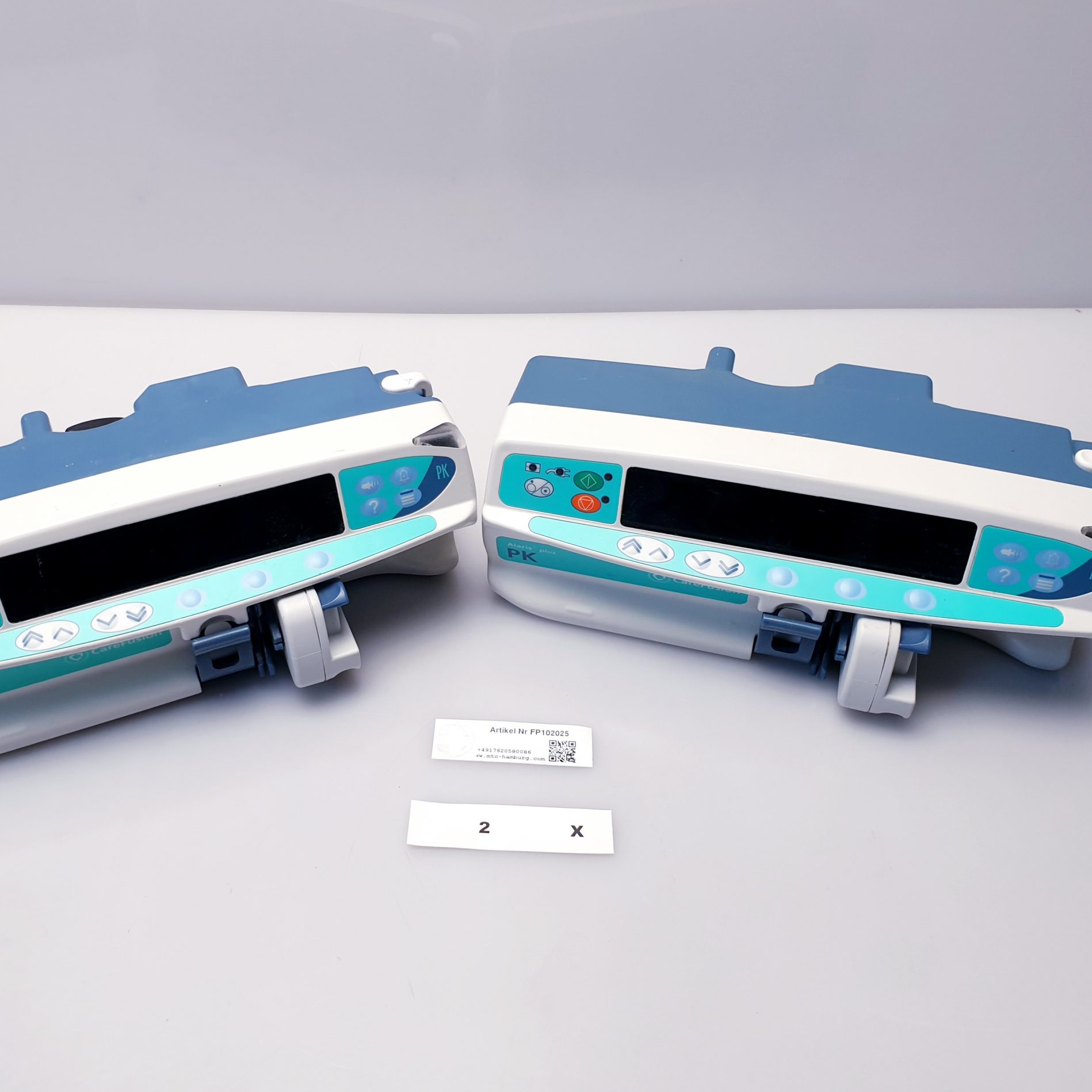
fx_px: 1106
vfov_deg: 52.5
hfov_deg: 52.3
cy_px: 542
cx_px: 465
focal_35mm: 31
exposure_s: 1/50
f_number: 2.4
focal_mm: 4.3
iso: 64
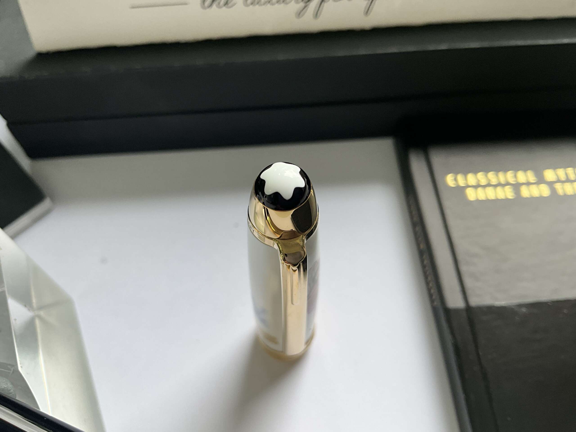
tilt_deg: -59.7
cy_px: 216
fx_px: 483
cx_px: 288
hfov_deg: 61.7
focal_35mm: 29
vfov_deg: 48.2
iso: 32
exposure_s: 1/122
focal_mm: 3
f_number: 1.8
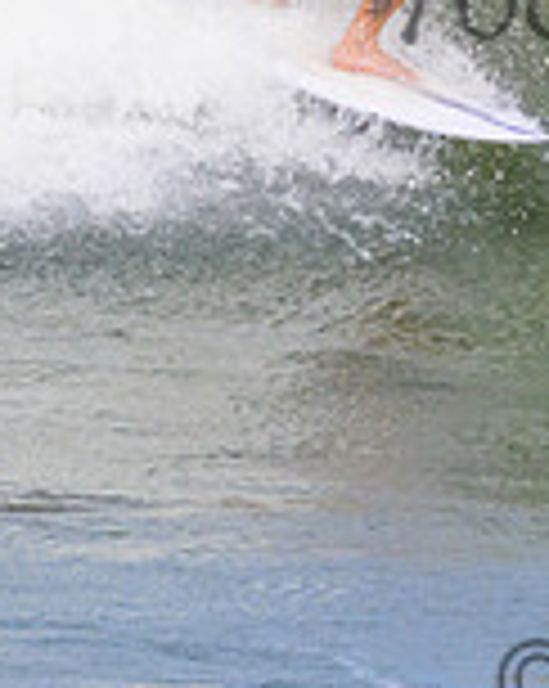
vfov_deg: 0.7
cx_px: 846
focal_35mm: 2852
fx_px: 58041
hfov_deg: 0.5
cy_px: -65
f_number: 11
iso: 1000
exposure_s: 1/2000
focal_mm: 800
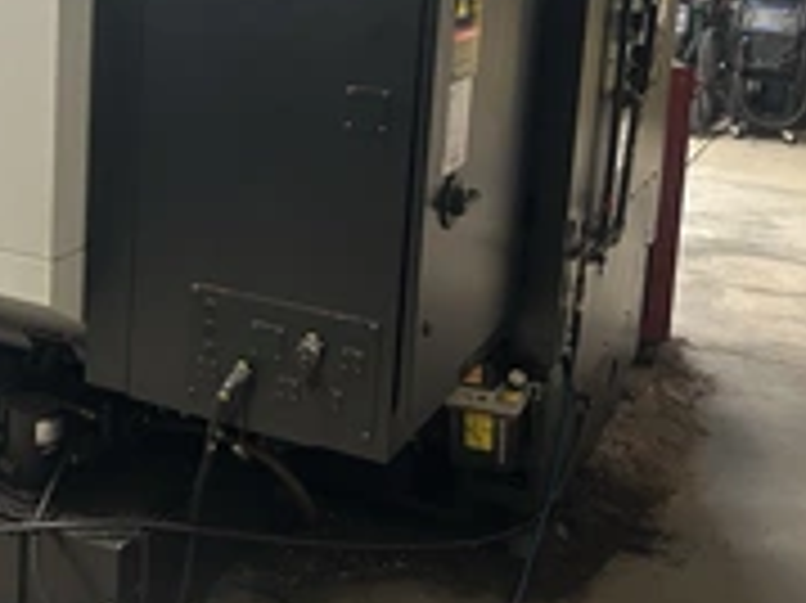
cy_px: 104
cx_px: 59
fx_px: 1350
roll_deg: -0.5
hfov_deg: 31.5
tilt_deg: -10.8
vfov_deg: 24.7
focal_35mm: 58
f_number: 1.5
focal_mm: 5.7
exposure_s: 1/60
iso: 200
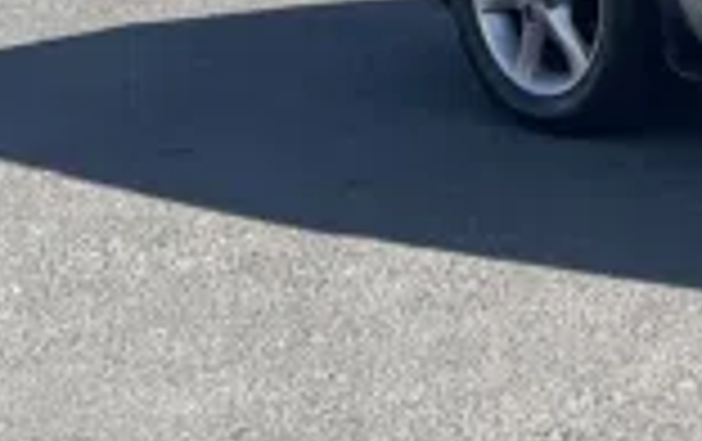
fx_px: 4330
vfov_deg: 5.8
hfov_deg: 8.7
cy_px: -180
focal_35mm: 226
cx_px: 1418
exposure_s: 1/749
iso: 25
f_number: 2
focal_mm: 6
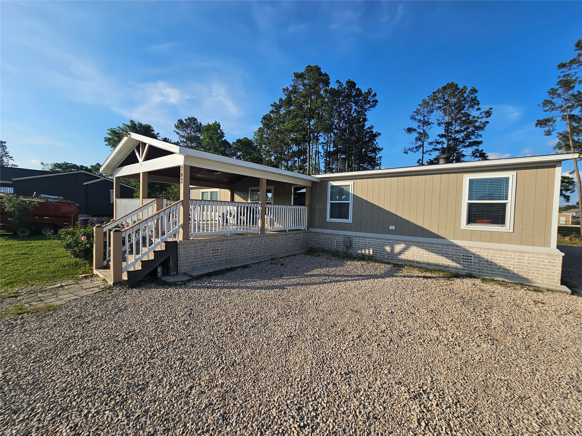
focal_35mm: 13
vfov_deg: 89.9
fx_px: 219
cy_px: 218
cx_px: 291
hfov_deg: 106.2
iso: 50
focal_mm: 2.2
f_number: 2.2
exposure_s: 1/2417
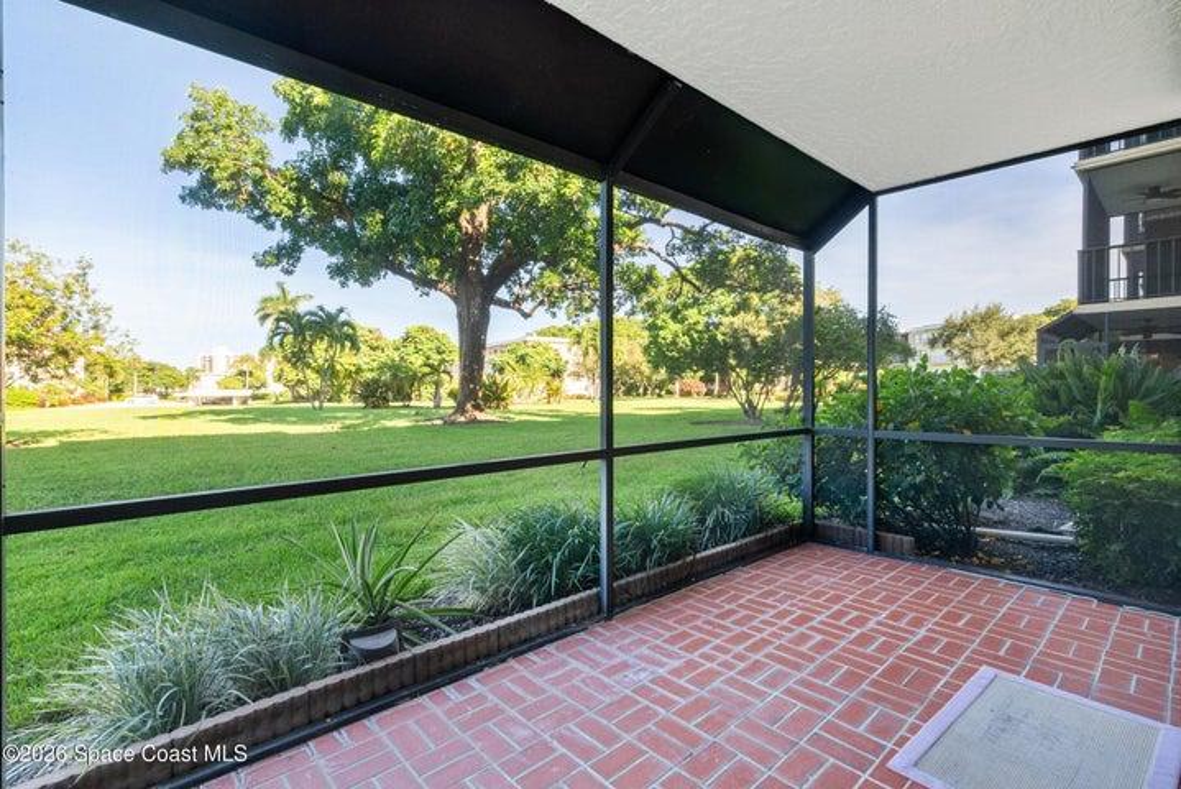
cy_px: 394
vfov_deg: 73.8
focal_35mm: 16
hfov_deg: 96.7
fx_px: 525
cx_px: 590
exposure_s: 1/15
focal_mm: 16
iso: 2000
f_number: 8
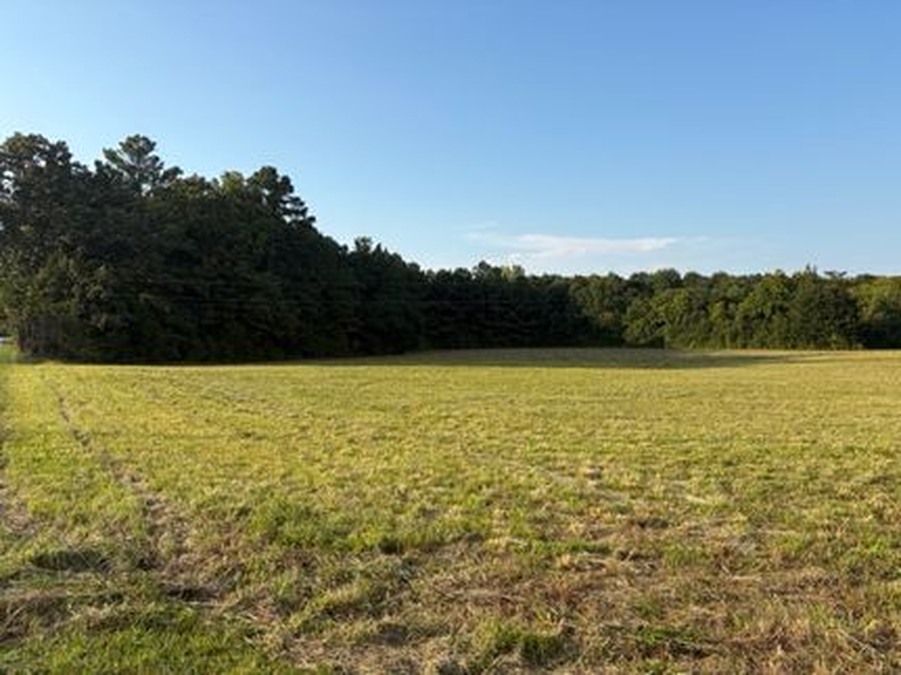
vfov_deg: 53.0
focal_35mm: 26
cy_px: 338
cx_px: 450
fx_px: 677
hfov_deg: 67.3
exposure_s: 1/2451
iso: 50
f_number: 1.6
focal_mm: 5.96
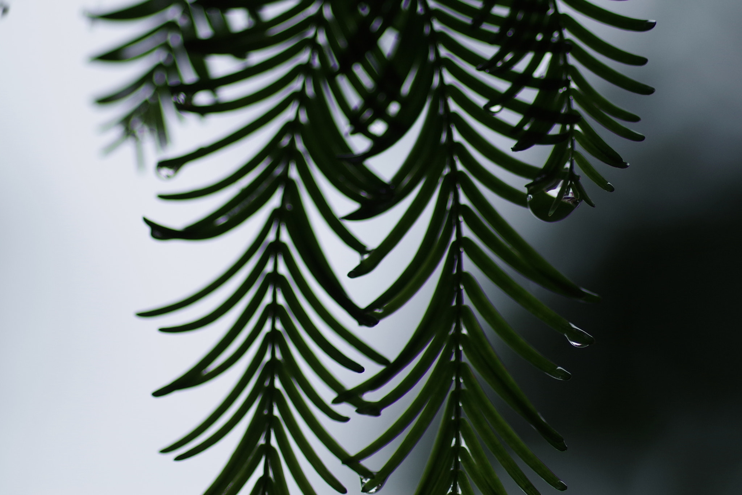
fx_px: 3091
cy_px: 248
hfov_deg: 13.7
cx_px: 371
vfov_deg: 9.1
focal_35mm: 150
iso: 200
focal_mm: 100
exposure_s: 1/1600
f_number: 2.8
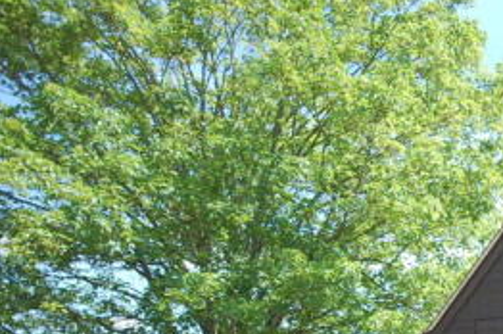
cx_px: 628
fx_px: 837
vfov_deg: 21.1
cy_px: 398
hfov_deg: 28.4
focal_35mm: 60
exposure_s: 1/160
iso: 200
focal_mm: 16
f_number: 6.3
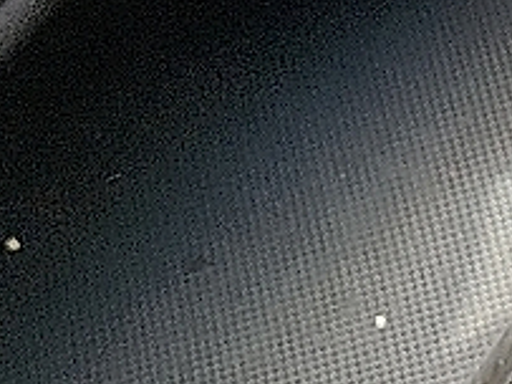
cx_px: 663
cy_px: 278
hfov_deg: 10.7
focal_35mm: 181
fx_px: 2676
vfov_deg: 8.2
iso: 60
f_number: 1.8
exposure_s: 1/59.2
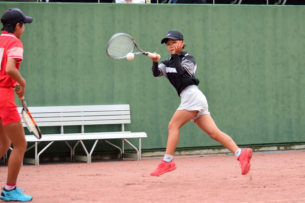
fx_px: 1397
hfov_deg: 12.5
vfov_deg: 8.3
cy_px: 102
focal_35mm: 165
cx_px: 152
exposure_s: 1/1250
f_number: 4.8
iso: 500
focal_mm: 110
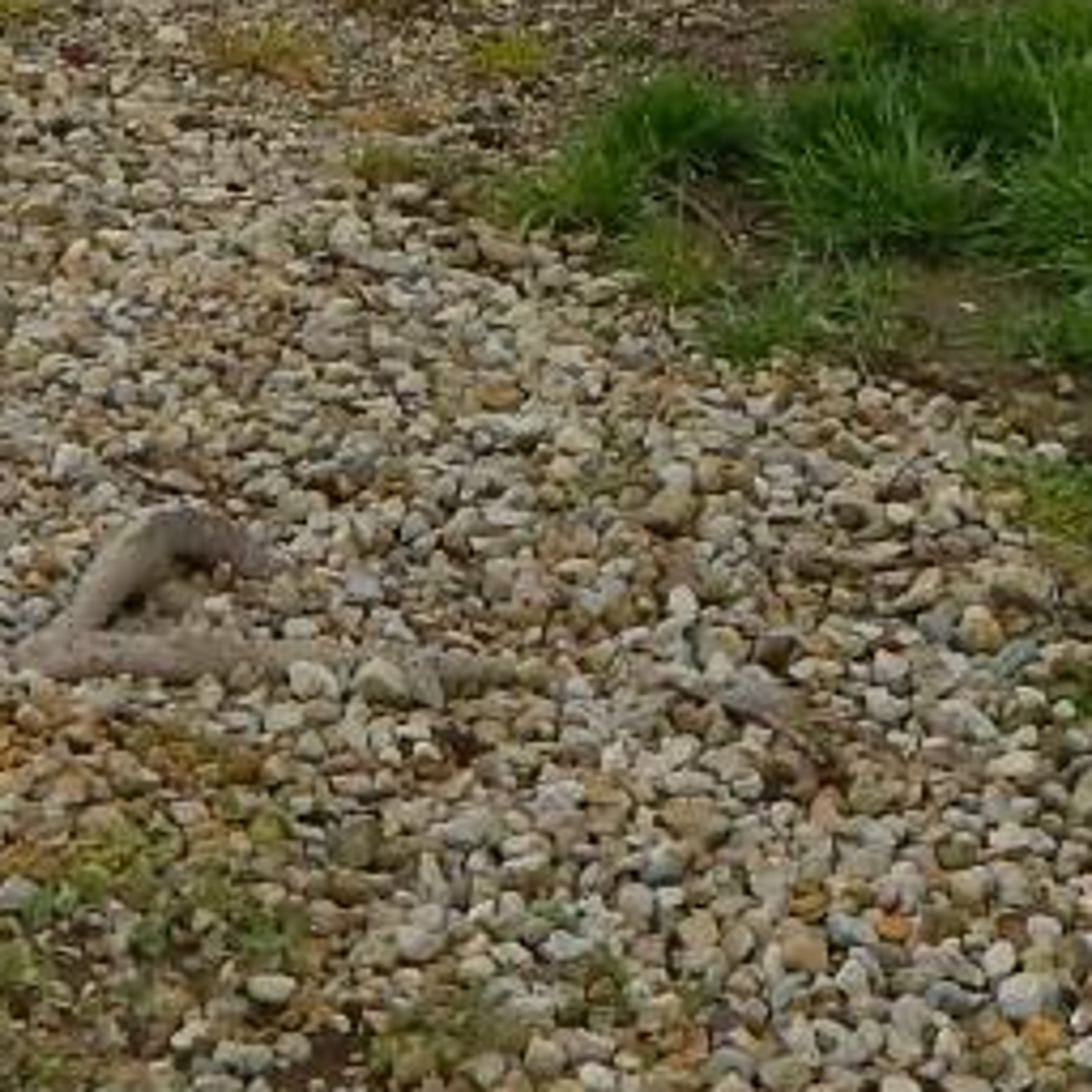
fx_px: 4247
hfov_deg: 14.5
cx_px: 917
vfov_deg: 14.1
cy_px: -284
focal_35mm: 119
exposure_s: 1/640
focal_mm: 4
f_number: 3
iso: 125
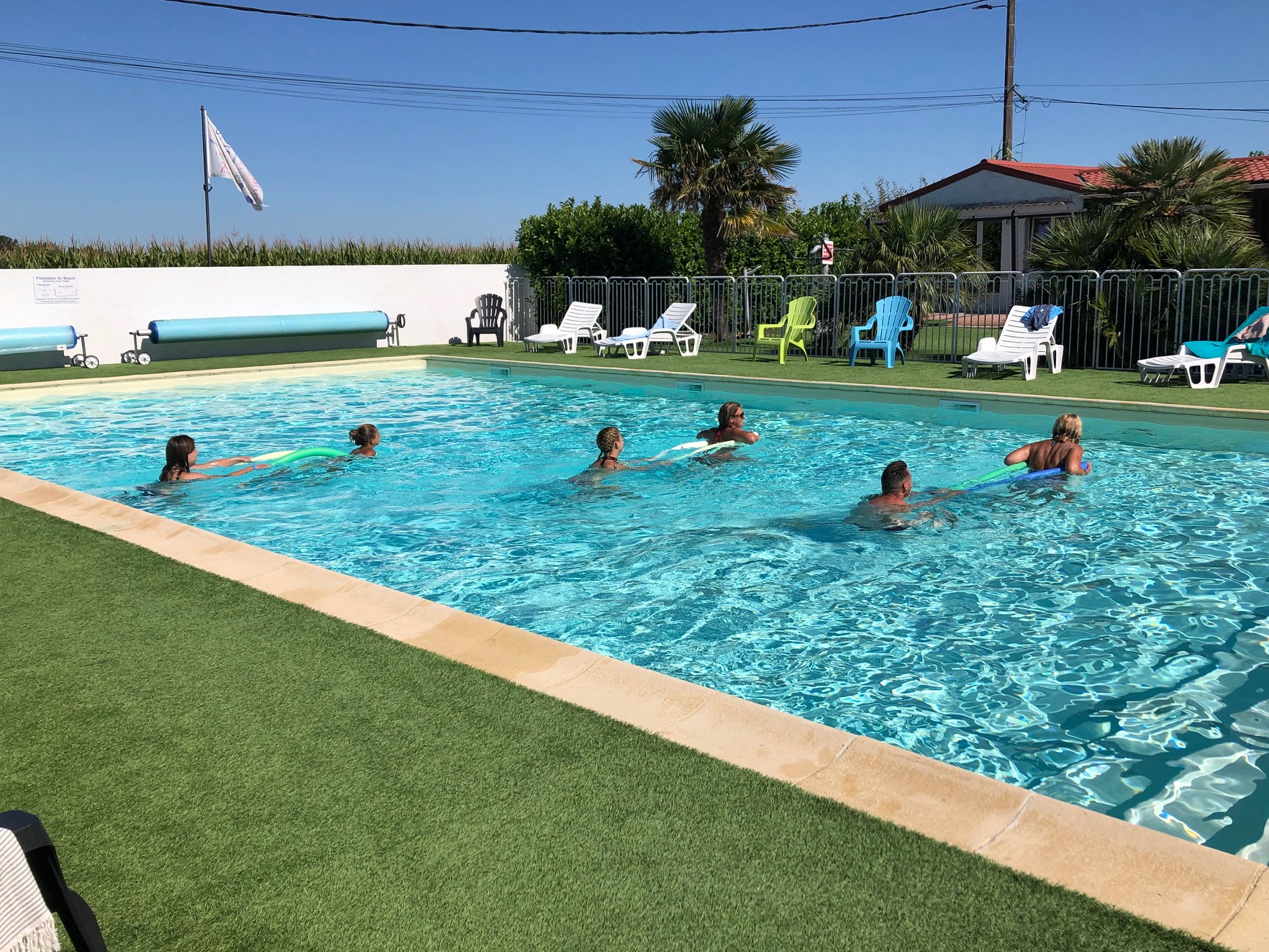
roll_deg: +0.7
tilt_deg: -10.5
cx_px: 681
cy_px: 495
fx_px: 1173
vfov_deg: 44.2
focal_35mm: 32
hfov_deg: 56.8
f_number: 1.8
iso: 20
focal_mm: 3.99
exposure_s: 1/4367
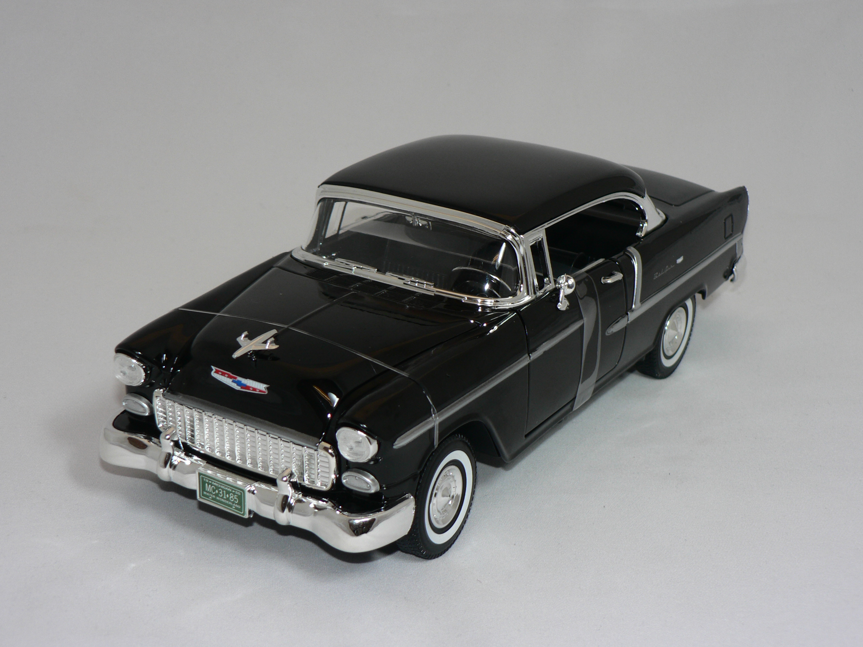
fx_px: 1546
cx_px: 432
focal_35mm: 62
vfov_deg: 23.7
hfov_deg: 31.2
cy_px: 324
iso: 80
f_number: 3.2
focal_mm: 10.4
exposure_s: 1/60
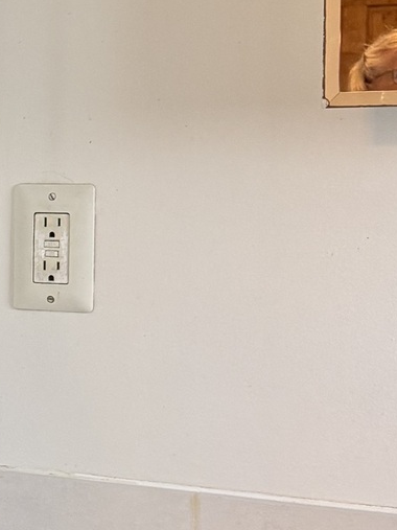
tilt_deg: -5.9
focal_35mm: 109
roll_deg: +1.0
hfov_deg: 11.7
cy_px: 296
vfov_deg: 18.0
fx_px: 1667
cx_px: -484
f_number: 1.78
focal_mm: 6.76
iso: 200
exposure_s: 1/60
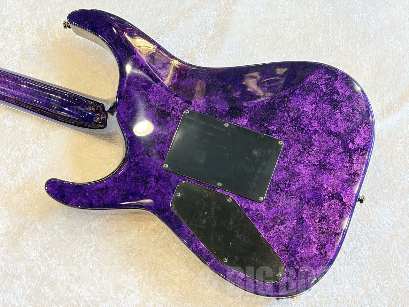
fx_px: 614
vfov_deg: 28.0
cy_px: 154
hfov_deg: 36.8
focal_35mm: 52
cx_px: 204
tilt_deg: -72.0
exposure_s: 1/40
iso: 250
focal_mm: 5.96
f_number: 1.6
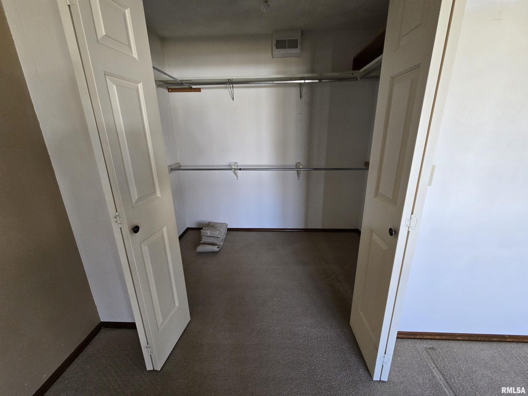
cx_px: 264
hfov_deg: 106.2
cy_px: 198
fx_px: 198
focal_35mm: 13
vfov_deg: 89.9
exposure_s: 1/60
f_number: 2.2
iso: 160
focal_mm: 2.2
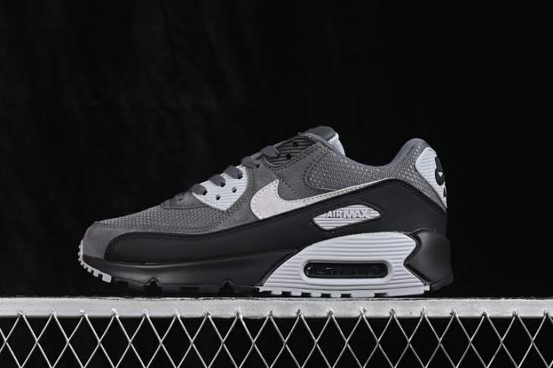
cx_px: 276
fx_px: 1152
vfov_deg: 18.2
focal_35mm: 75
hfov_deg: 27.0
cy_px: 184
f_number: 7.1
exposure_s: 1/60
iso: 160
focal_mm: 50
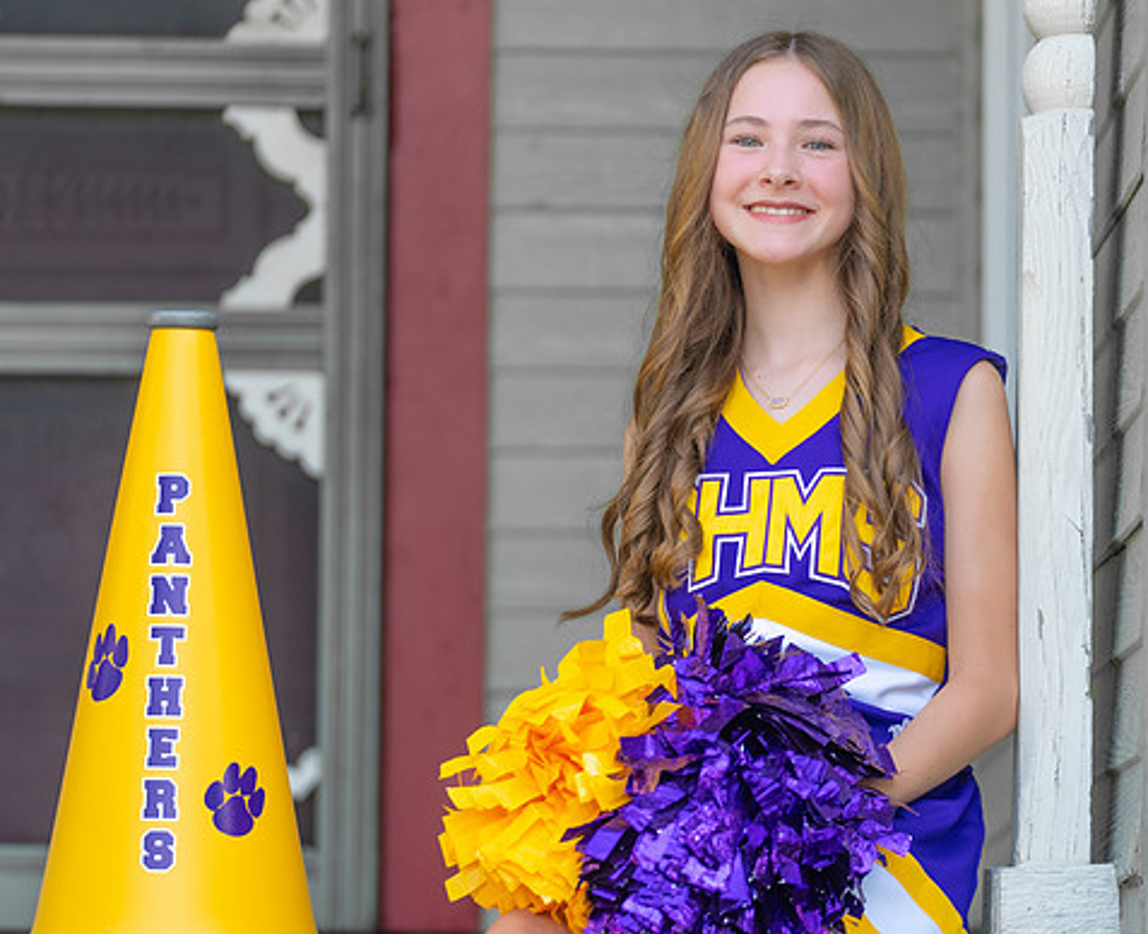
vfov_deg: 8.8
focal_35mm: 178
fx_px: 6088
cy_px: 474
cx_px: 721
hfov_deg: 10.8
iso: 160
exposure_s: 1/320
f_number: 2.8
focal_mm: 133
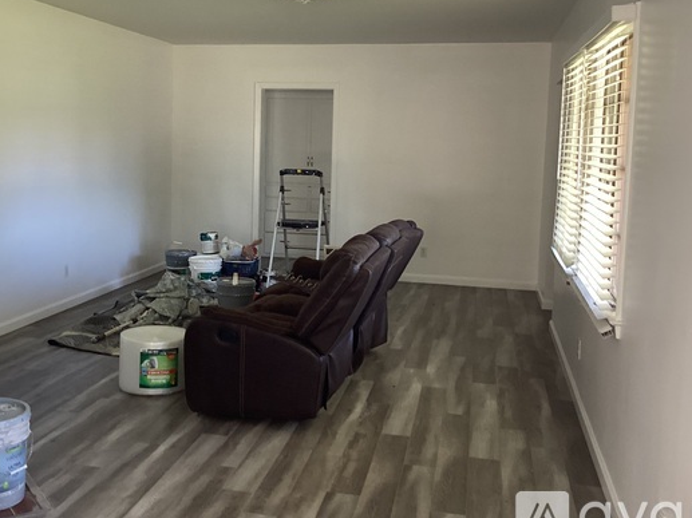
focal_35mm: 40
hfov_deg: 46.6
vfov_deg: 35.8
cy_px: 210
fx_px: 799
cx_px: 286
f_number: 2.4
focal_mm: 3.3
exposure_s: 1/60
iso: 200
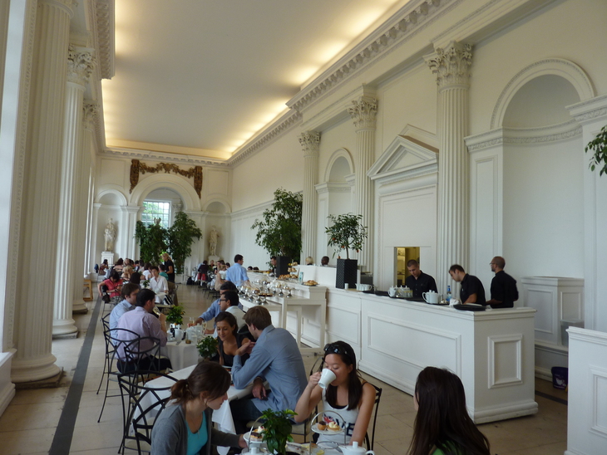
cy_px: 228
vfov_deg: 54.9
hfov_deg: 69.4
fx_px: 439
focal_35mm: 25
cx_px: 304
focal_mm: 4.1
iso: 80
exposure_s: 1/30
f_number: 3.3
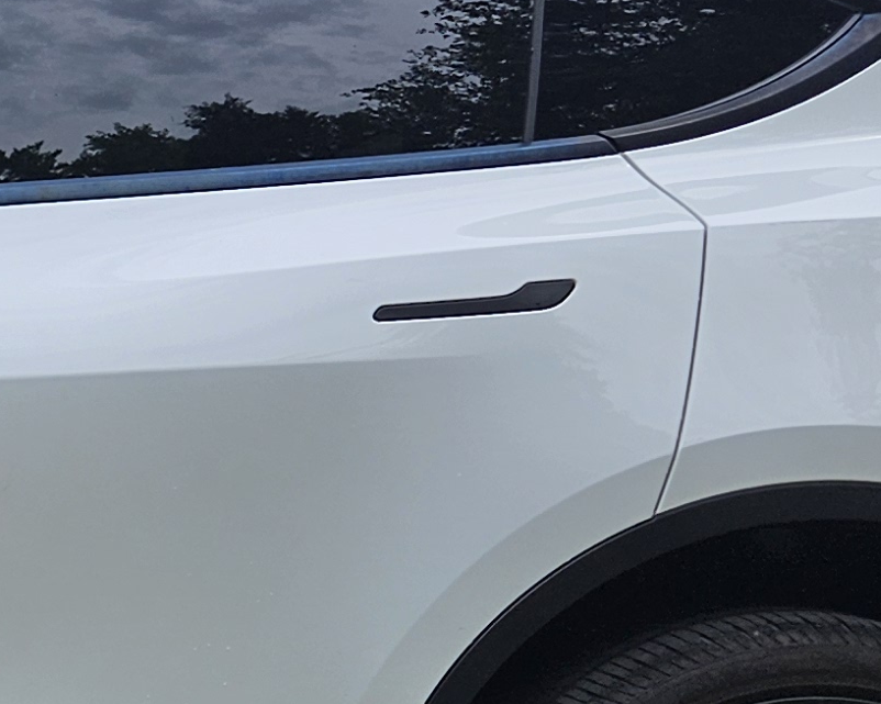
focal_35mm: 112
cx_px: -502
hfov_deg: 15.6
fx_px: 2919
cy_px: 563
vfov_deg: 13.7
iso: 25
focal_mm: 5.4
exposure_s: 1/1480
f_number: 1.8
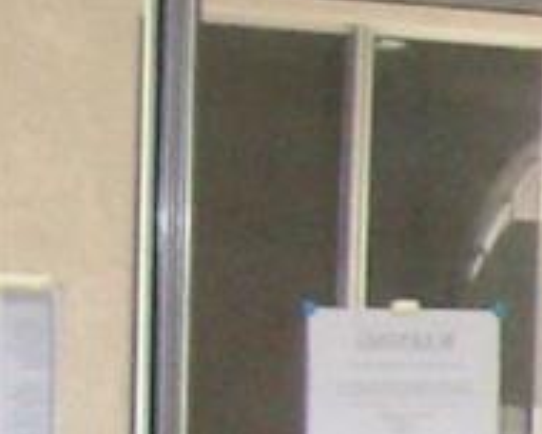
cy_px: 642
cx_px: 2134
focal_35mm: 269
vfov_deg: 5.7
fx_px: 4315
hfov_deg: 6.1
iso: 200
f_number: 2.8
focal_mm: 5.8
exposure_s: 1/40
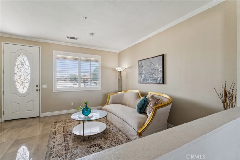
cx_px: 120
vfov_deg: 72.4
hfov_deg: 95.3
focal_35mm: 16
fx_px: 109
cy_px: 80
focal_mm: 16.4
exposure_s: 1/4
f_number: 13
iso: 100
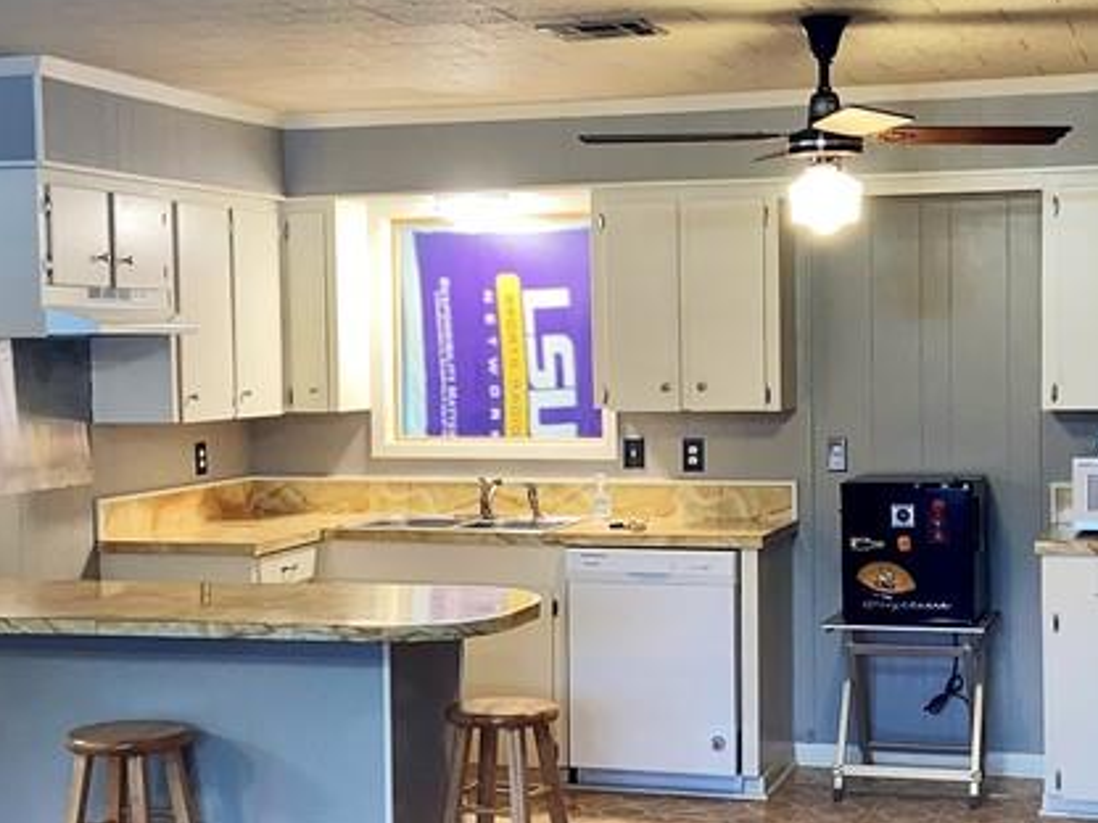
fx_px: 2030
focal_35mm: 64
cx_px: 581
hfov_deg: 30.3
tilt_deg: -4.1
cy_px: 488
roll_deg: +0.6
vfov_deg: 22.9
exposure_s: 1/15
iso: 40
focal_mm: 4.25
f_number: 1.8
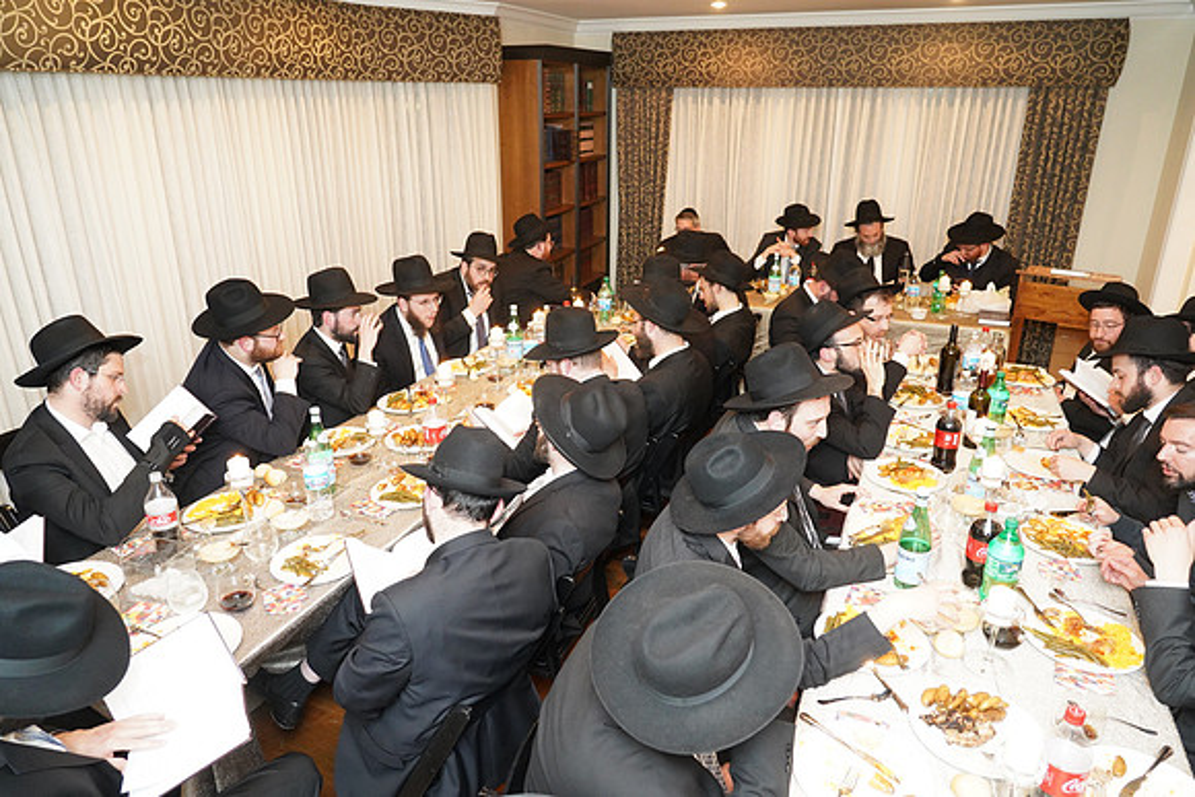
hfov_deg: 73.7
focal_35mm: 24
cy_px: 398
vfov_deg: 53.2
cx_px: 598
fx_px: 797
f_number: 4.5
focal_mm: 24
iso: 5000
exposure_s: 1/80
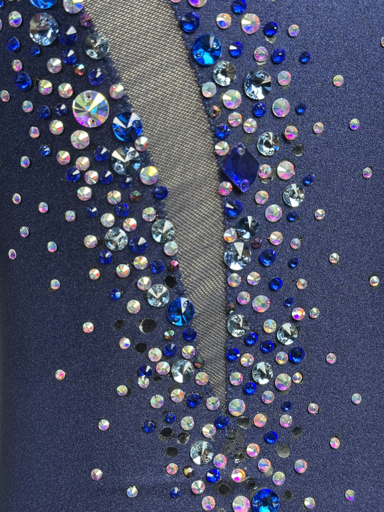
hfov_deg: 30.3
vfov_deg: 39.7
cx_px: 192
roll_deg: +3.5
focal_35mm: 48
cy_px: 256
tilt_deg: -1.8
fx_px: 710
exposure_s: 1/50
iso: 160
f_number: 1.78
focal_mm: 6.76
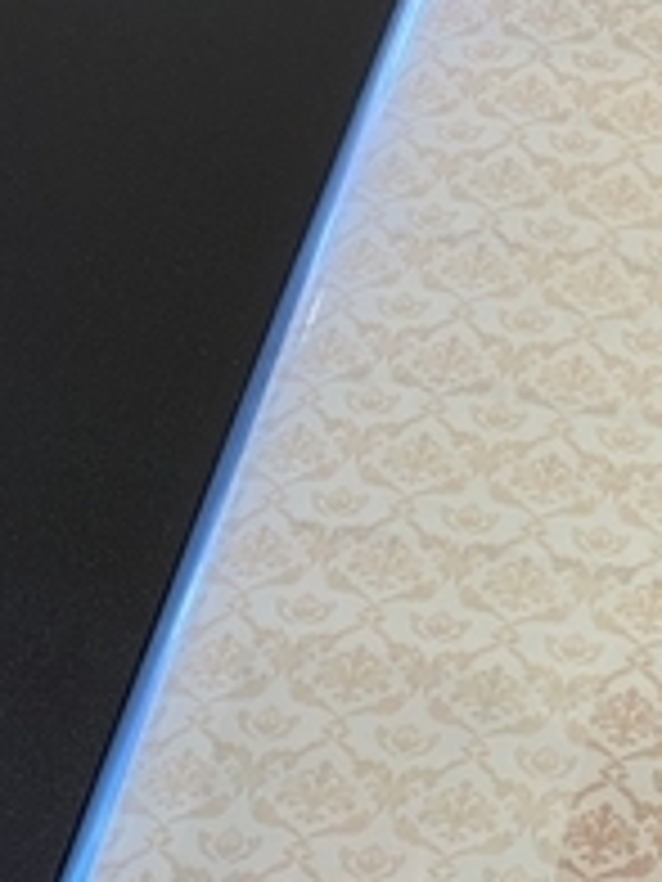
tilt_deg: -58.8
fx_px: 2167
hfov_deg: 15.9
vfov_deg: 22.7
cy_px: 724
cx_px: 1013
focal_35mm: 85
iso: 64
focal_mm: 4.25
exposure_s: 1/50
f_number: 1.8
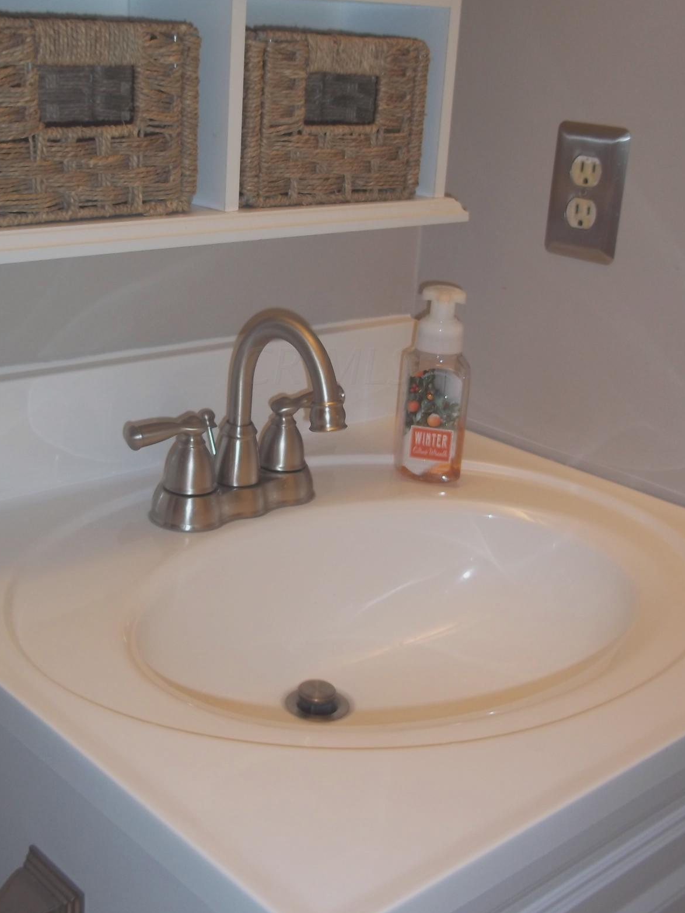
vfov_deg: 41.0
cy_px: 365
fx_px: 1214
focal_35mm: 46
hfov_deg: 31.5
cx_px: 326
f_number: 3.1
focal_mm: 6.5
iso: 80
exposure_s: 1/30
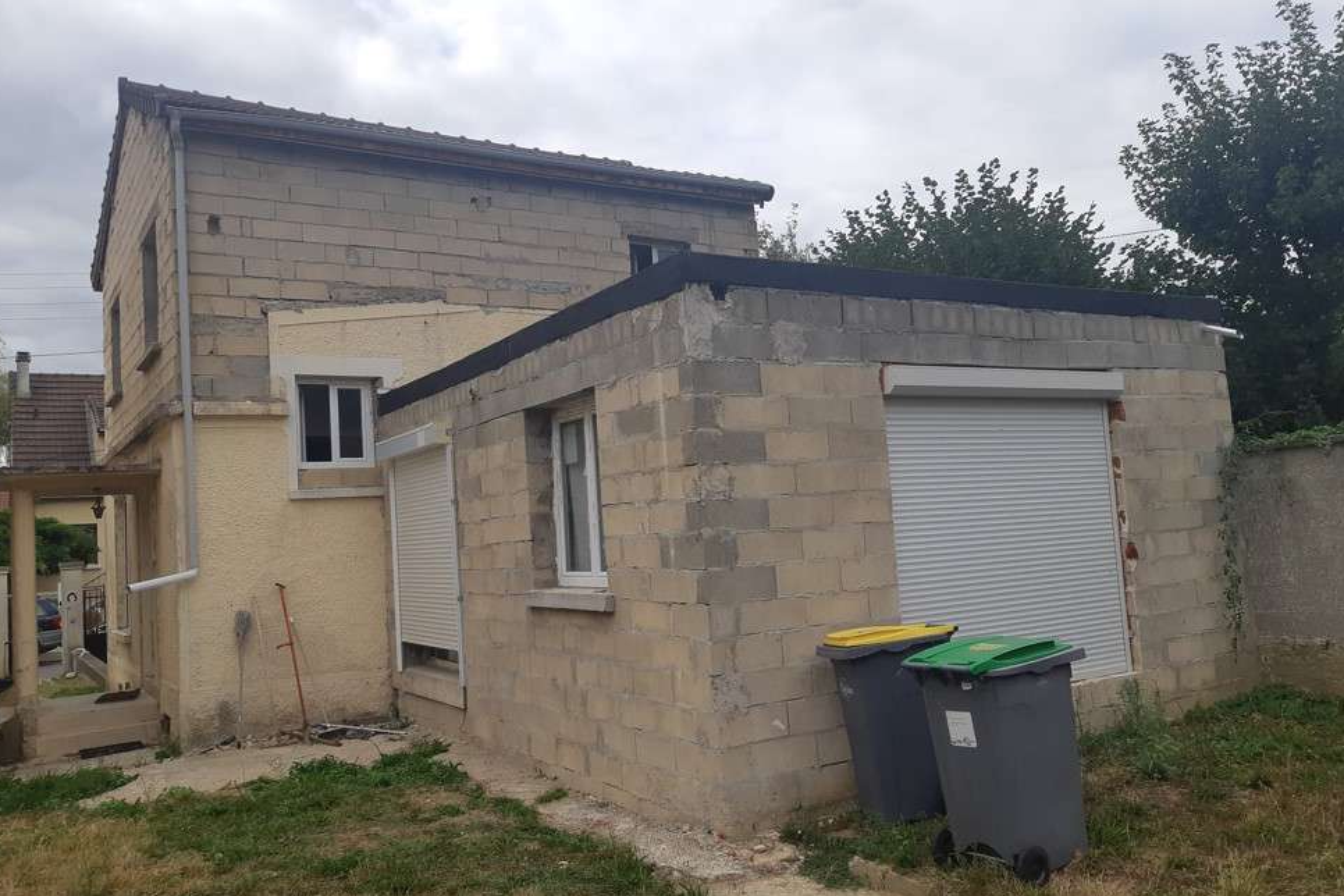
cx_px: 686
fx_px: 1045
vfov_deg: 46.4
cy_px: 444
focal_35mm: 28
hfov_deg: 65.5
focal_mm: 3.93
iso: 40
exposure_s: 1/1351
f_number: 1.7
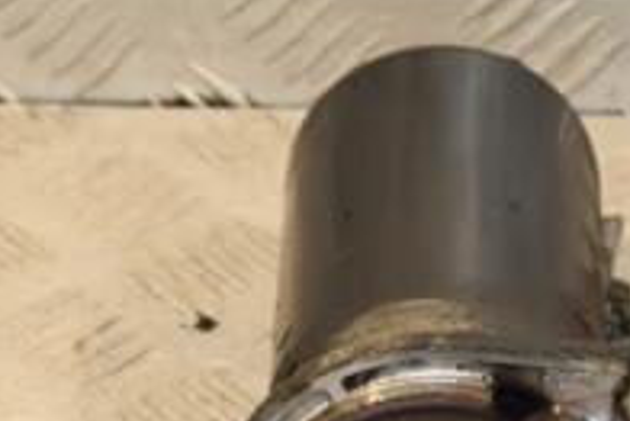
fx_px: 4658
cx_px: 366
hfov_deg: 7.7
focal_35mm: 266
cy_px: 453
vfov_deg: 5.2
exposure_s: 1/200
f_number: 6.3
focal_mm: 58
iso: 800
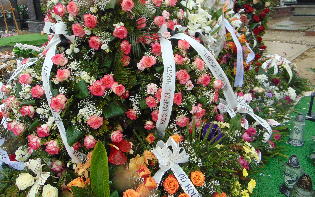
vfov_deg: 45.7
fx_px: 232
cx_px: 157
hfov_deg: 68.4
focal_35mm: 27
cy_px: 78
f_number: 3
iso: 80
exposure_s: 1/400
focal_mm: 4.5
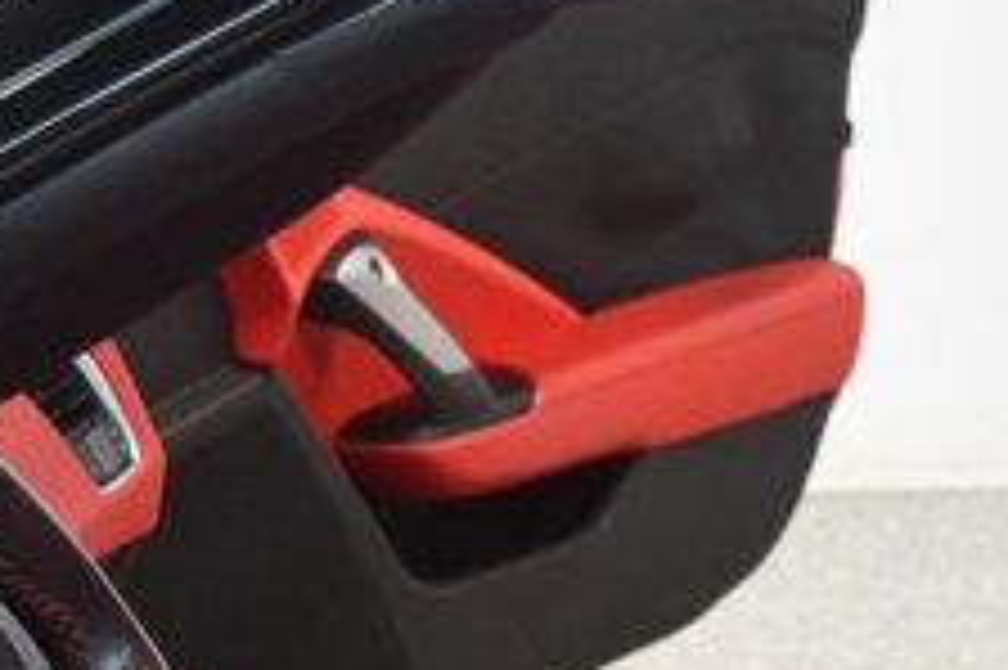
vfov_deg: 8.8
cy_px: 1147
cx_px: 688
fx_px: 4225
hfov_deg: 13.6
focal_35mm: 151
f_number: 3.5
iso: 3200
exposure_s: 1/125
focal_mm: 22
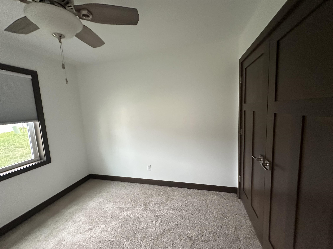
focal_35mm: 14
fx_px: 135
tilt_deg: -6.5
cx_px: 166
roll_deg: +1.6
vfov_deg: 85.7
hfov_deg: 102.1
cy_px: 124
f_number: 2.2
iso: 800
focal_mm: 2.22
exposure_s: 1/60
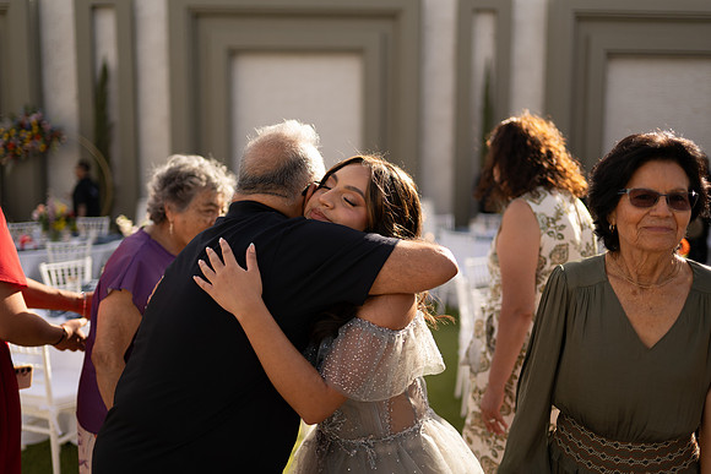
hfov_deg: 54.4
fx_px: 691
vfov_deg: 37.9
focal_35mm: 35
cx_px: 356
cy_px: 237
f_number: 1.4
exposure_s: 1/3200
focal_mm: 35
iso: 100
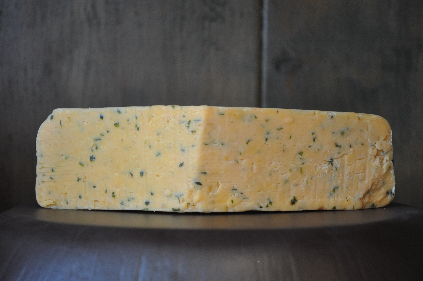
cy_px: 140
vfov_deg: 17.4
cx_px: 212
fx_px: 915
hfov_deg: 26.0
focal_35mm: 78
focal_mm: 52
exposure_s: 1/60
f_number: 5
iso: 800
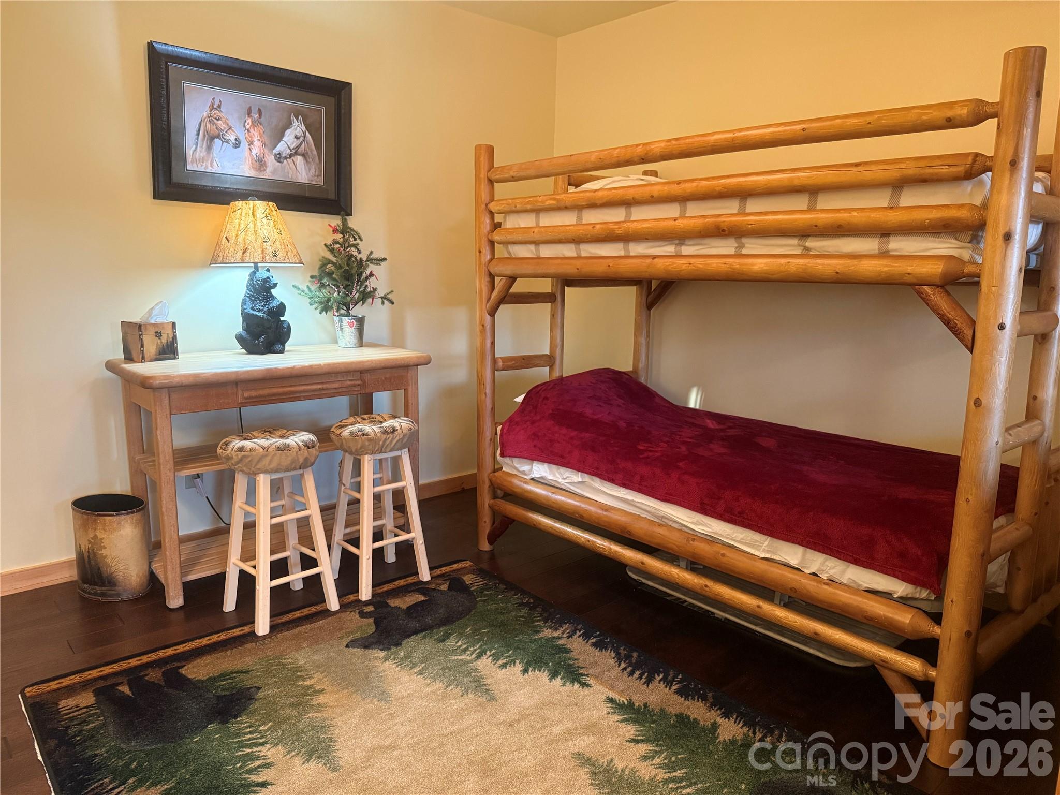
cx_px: 530
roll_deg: -0.5
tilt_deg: -8.7
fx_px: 735
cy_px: 398
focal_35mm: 24
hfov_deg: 71.6
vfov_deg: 56.8
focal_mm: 6.76
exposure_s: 1/60
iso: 500
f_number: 1.78
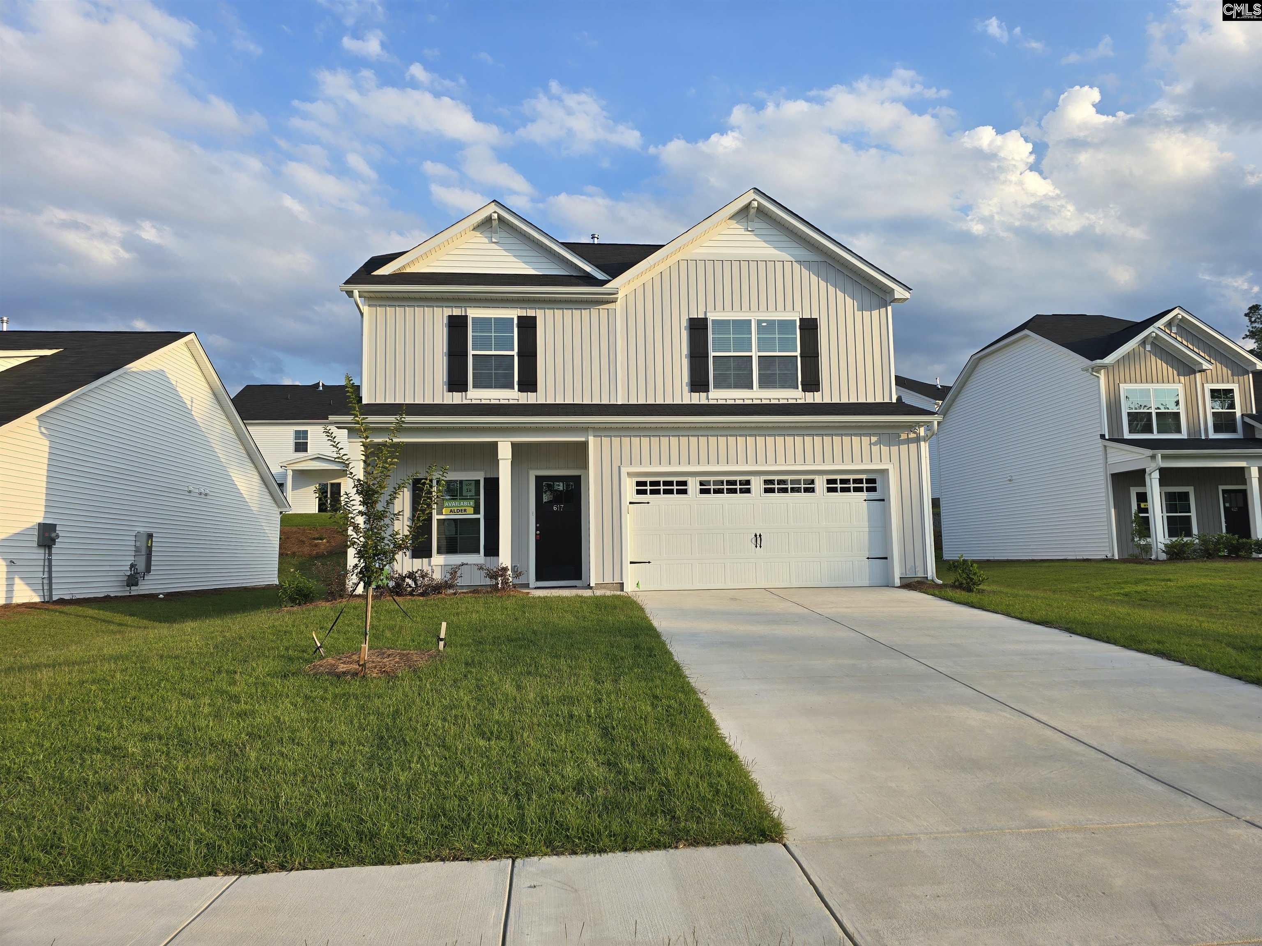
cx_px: 631
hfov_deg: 73.9
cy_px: 473
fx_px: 839
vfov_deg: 58.9
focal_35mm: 23
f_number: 1.7
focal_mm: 6.3
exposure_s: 1/435
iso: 12
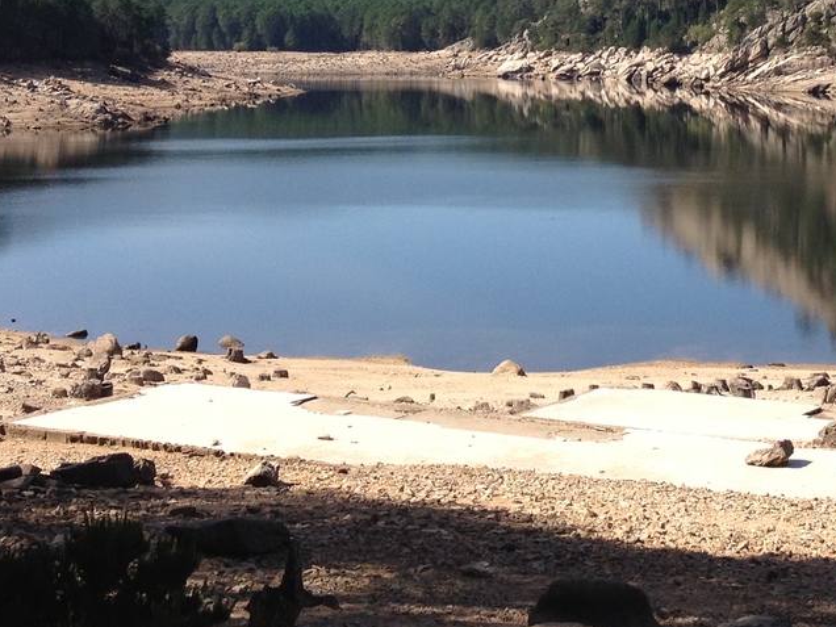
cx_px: 581
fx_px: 2125
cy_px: -37
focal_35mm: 88
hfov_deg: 22.1
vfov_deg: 16.4
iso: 64
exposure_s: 1/1416
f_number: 2.4
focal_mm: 4.28
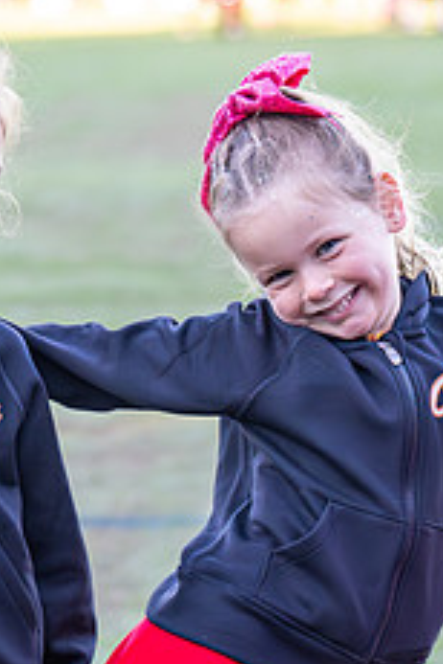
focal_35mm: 275
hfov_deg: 5.0
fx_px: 5076
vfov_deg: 7.5
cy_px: 698
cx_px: 273
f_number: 2.8
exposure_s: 1/1600
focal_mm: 70
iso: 1600
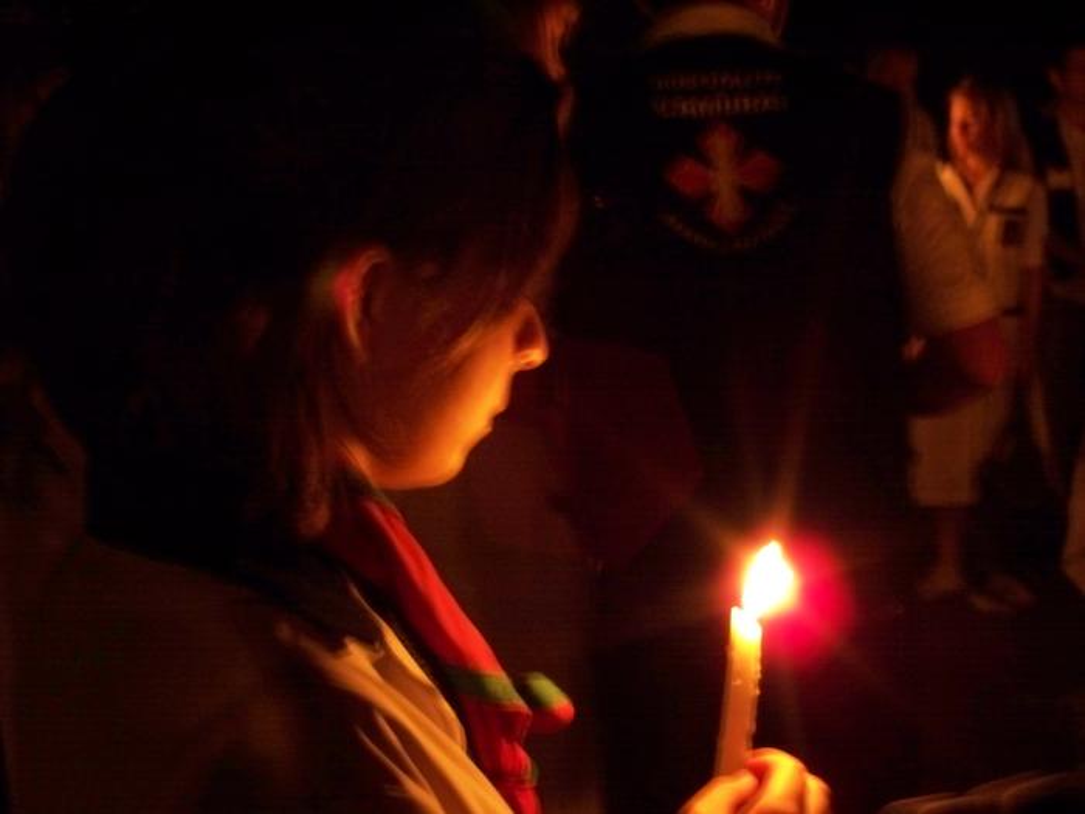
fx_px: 1787
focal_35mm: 57
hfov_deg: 33.8
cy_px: 407
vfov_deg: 25.7
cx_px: 542
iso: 400
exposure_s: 1/2
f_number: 4
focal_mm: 12.3
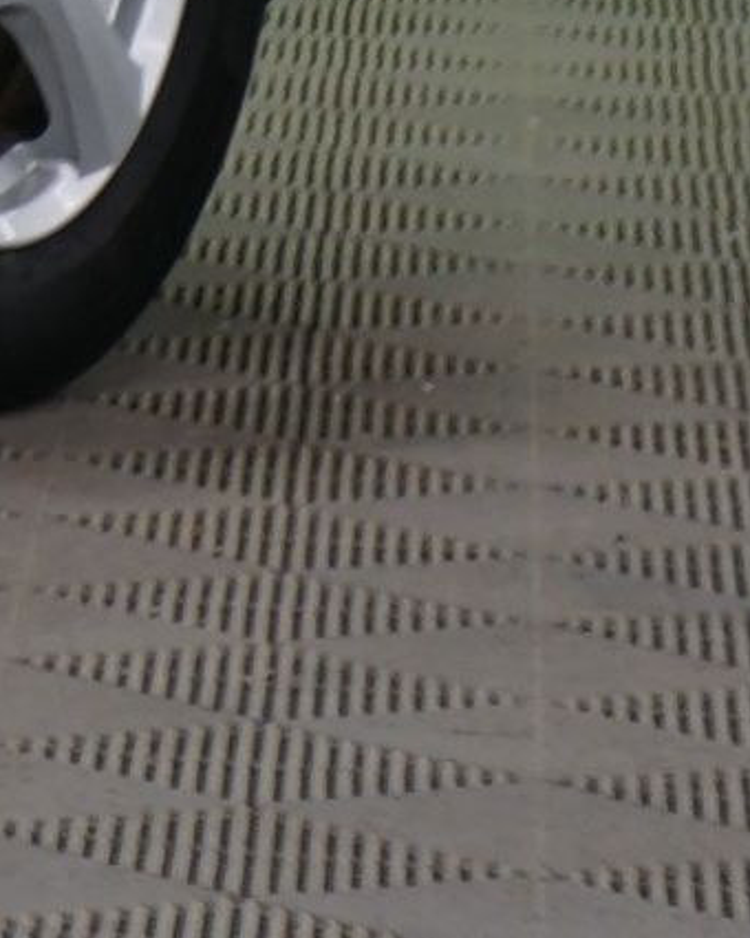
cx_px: -3038
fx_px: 11820
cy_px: -1216
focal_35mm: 426
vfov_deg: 4.5
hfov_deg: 3.4
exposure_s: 1/10
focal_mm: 49
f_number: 4.5
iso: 400
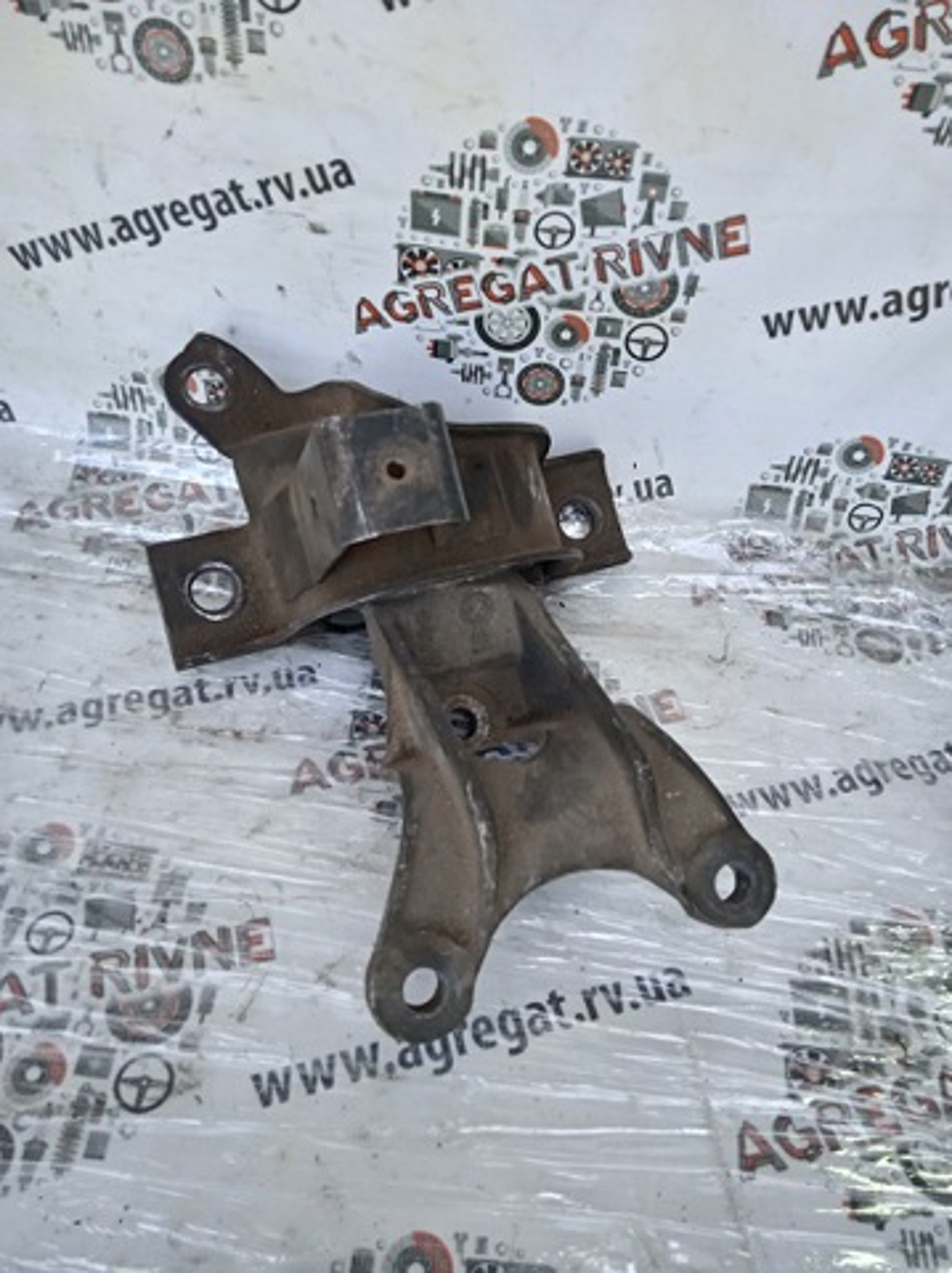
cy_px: 636
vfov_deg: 63.5
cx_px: 476
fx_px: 1029
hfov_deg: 49.7
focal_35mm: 28
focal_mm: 3.43
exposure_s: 1/100
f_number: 2.2
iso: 145
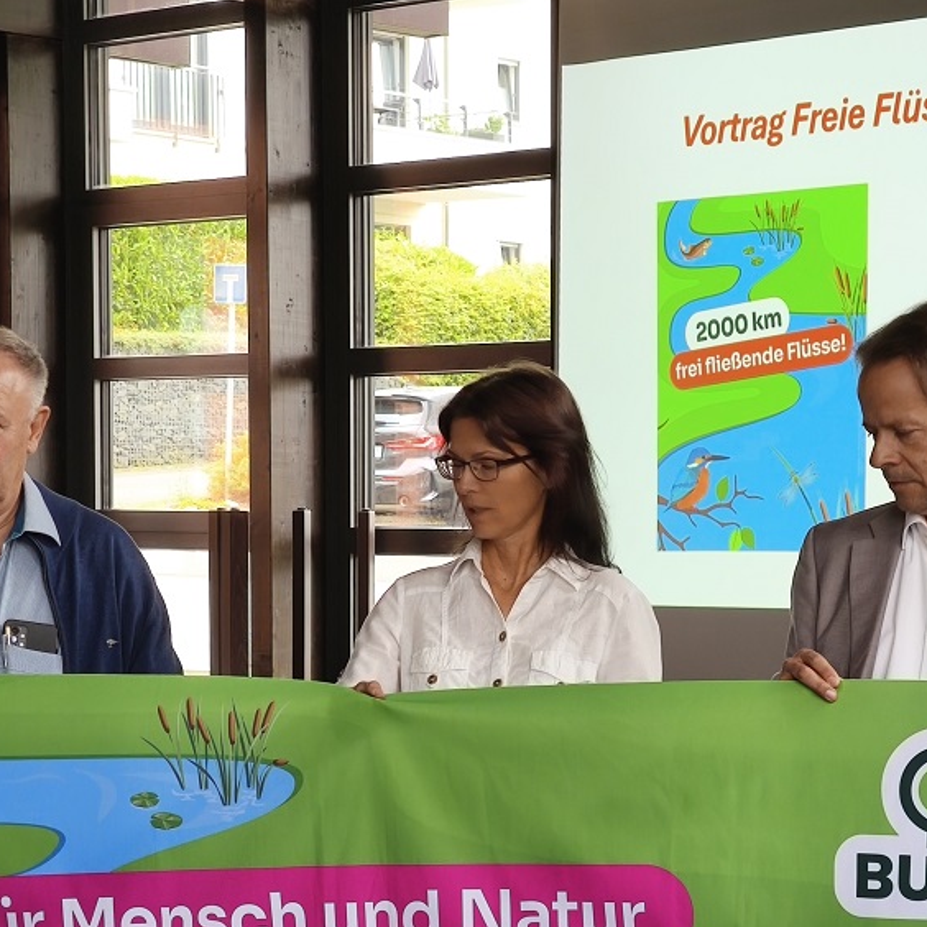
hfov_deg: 15.6
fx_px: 3363
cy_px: 713
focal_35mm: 111
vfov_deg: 15.6
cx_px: 676
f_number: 2
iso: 320
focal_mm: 8.8
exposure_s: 1/100
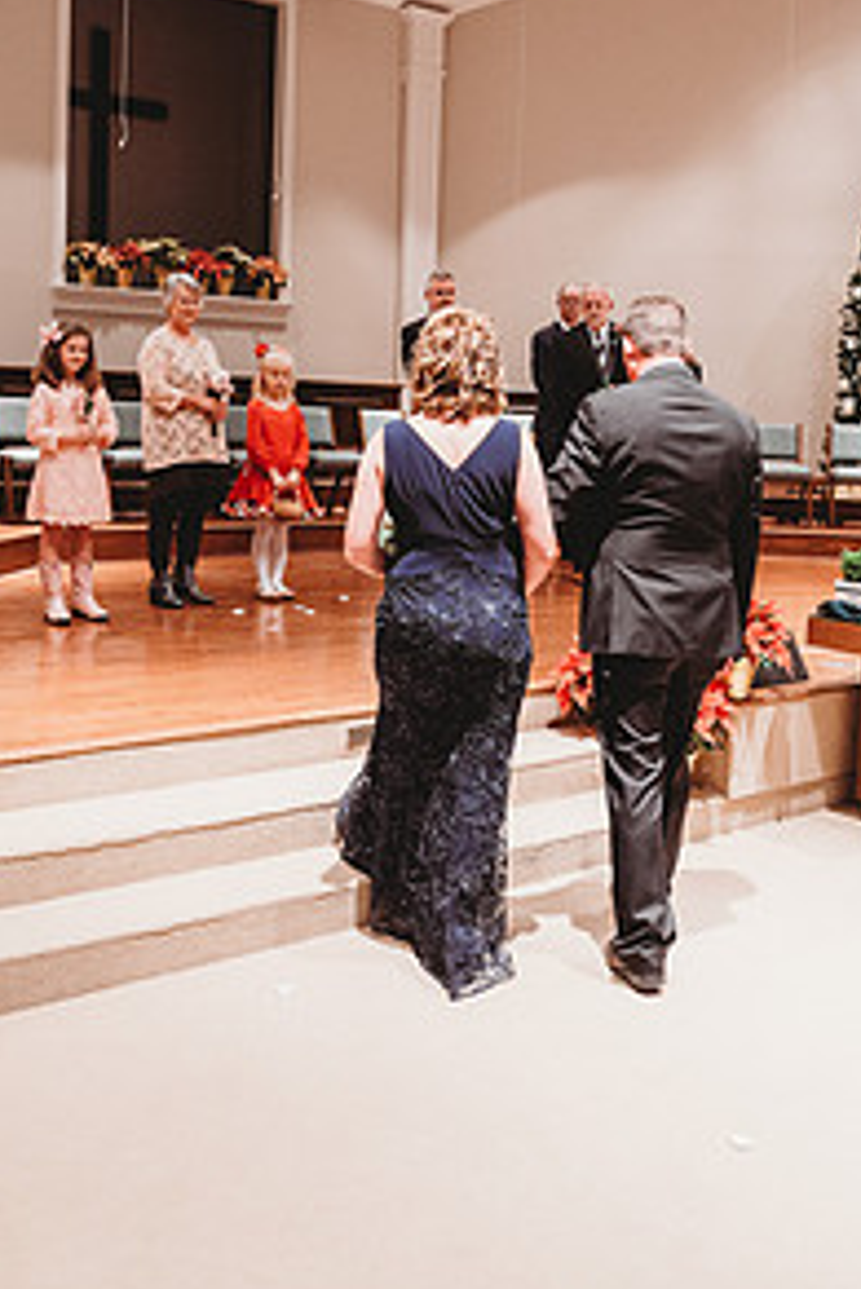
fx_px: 1326
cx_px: 446
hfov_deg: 36.0
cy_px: 499
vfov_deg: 51.4
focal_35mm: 37
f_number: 4
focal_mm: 24
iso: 2000
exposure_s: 1/125
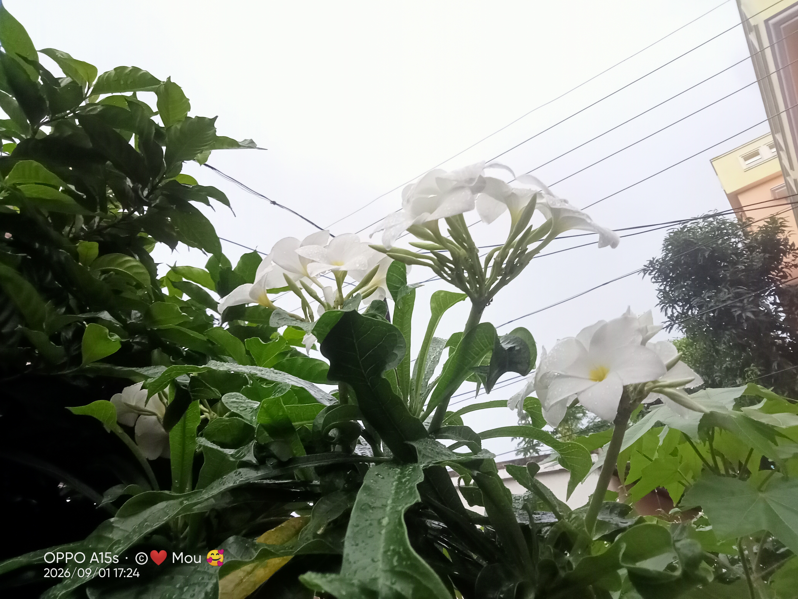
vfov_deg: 49.7
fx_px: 645
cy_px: 300
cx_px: 399
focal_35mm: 28
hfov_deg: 63.4
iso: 527
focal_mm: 3.46
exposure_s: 1/33.3
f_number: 2.2
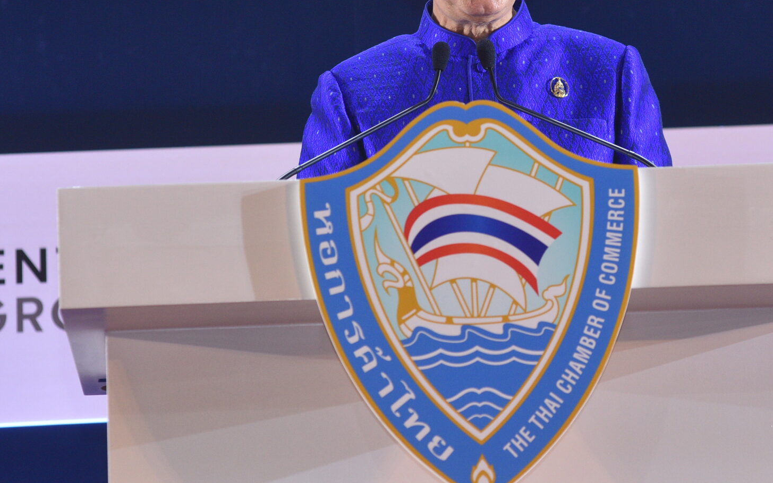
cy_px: 119
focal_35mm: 278
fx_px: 5856
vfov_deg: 4.7
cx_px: 492
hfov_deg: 7.5
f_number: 4.5
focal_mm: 155
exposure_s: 1/200
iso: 1000
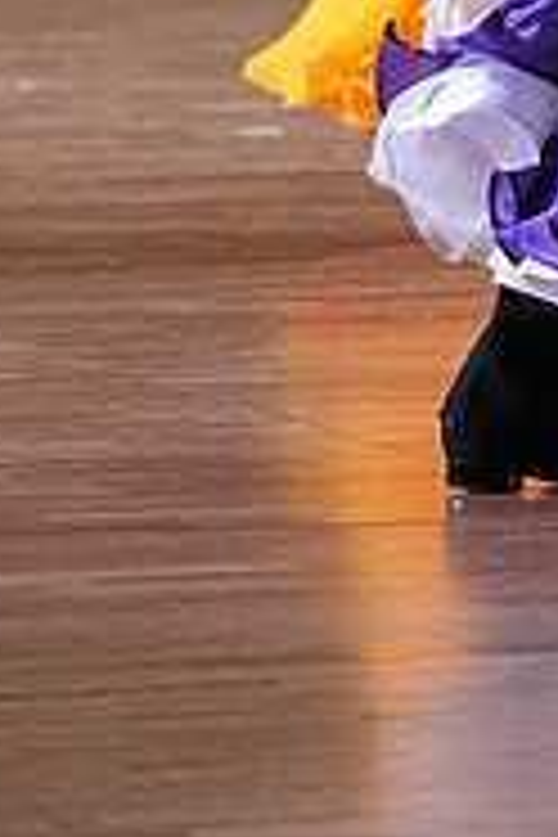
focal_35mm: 496
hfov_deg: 2.8
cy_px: -356
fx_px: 11531
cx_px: 799
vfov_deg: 4.1
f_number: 5
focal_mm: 159
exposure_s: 1/400
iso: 6400
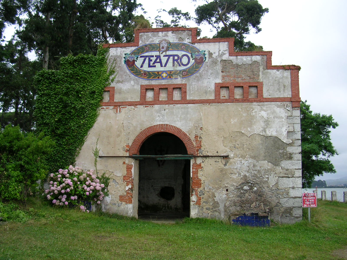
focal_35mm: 38
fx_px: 381
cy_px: 130
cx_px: 174
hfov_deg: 49.0
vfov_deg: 37.7
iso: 50
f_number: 2.8
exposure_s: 1/115
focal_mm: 5.8
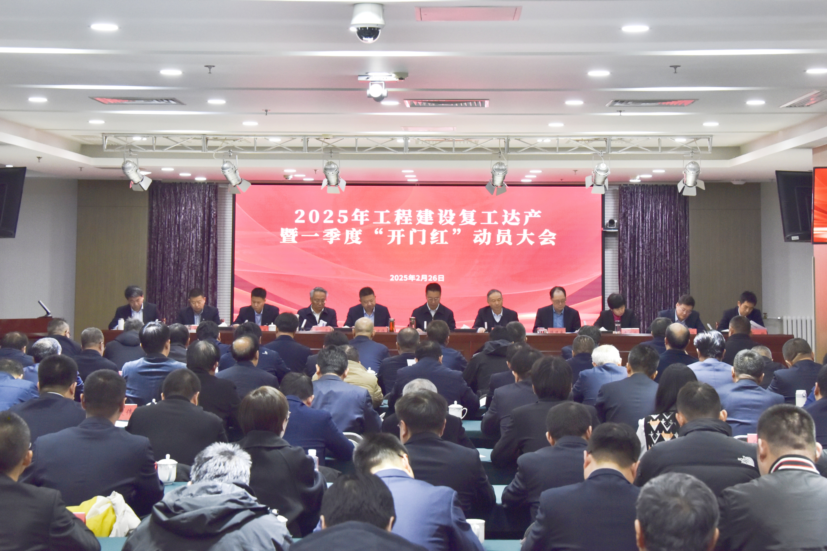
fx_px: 1424
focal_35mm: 62
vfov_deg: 21.9
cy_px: 276
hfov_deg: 32.4
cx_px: 414
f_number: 6.3
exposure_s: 1/100
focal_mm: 62
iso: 1600
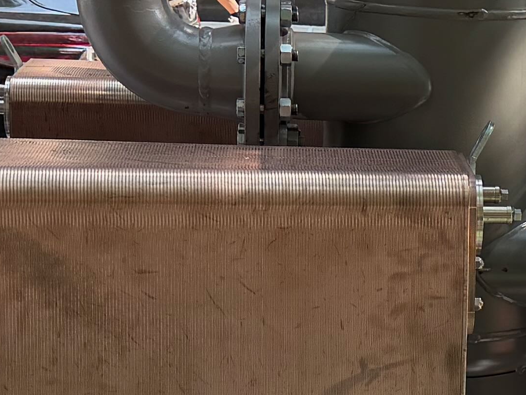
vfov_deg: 11.7
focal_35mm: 127
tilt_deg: -11.7
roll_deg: -3.1
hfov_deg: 15.2
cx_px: 552
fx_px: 1930
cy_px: 240
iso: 100
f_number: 1.78
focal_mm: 6.76
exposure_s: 1/376
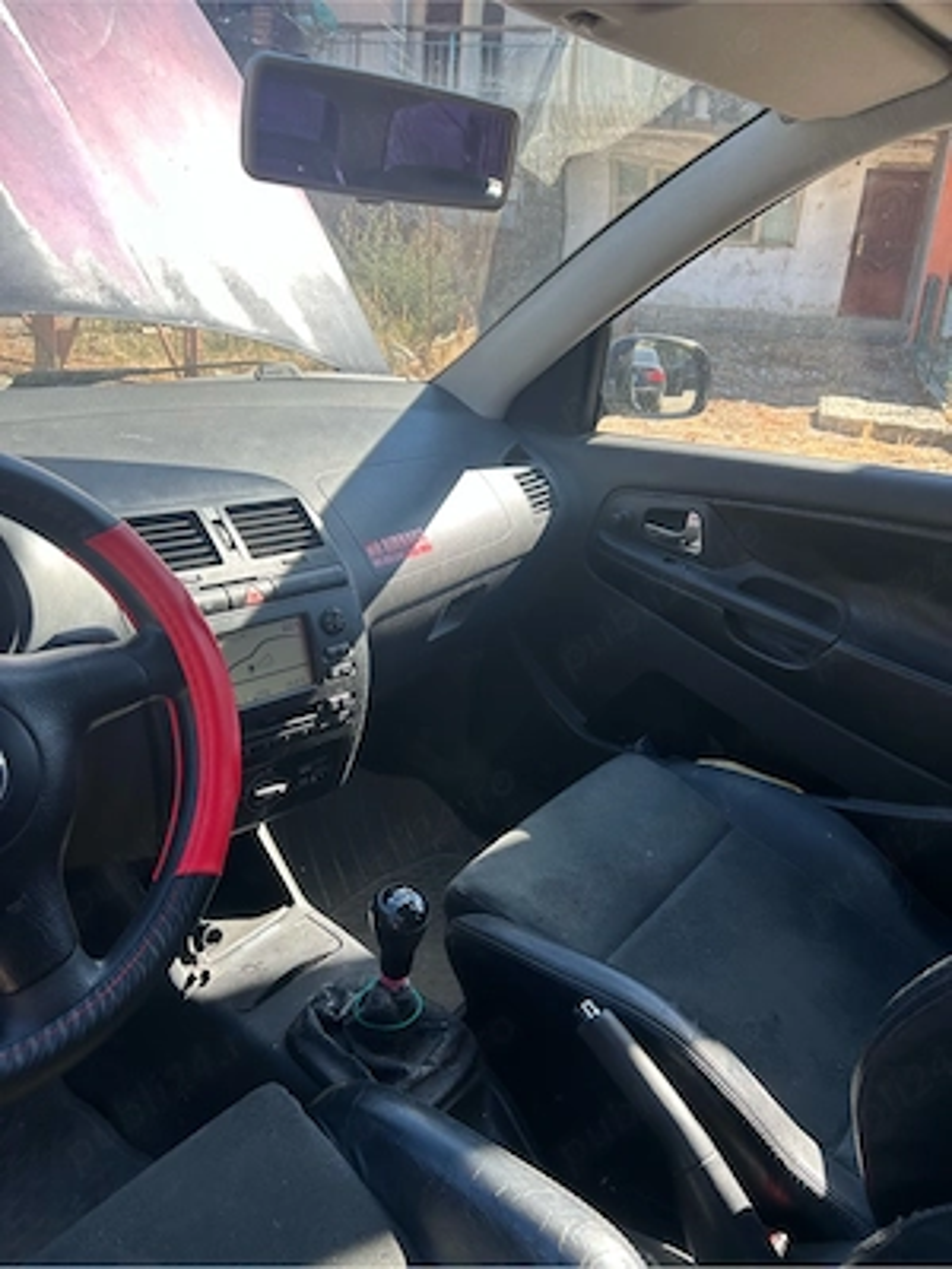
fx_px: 953
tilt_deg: -21.0
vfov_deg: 67.3
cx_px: 476
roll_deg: -4.1
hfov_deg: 53.1
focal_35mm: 26
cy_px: 634
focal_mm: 5.7
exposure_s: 1/380
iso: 50
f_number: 1.5
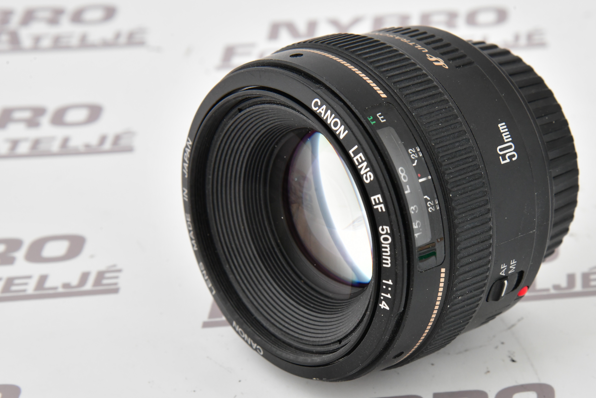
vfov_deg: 9.1
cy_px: 226
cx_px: 361
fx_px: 2483
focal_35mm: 150
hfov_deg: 13.7
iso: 1600
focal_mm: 120
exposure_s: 1/125
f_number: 14
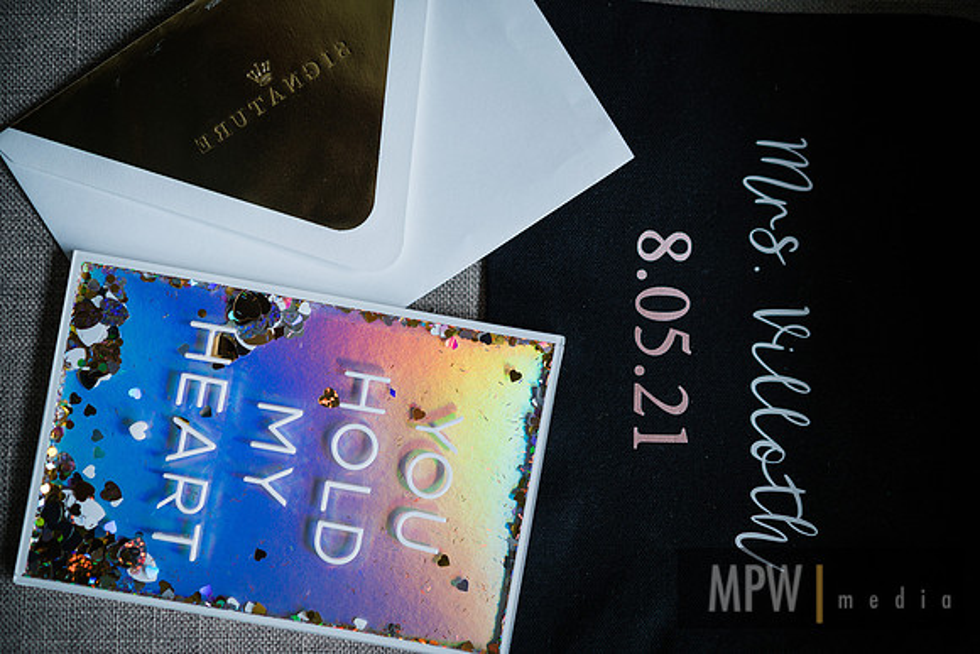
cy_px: 327
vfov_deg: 24.6
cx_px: 490
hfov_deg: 36.2
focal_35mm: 55
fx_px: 1498
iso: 250
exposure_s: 1/125
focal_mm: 55
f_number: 2
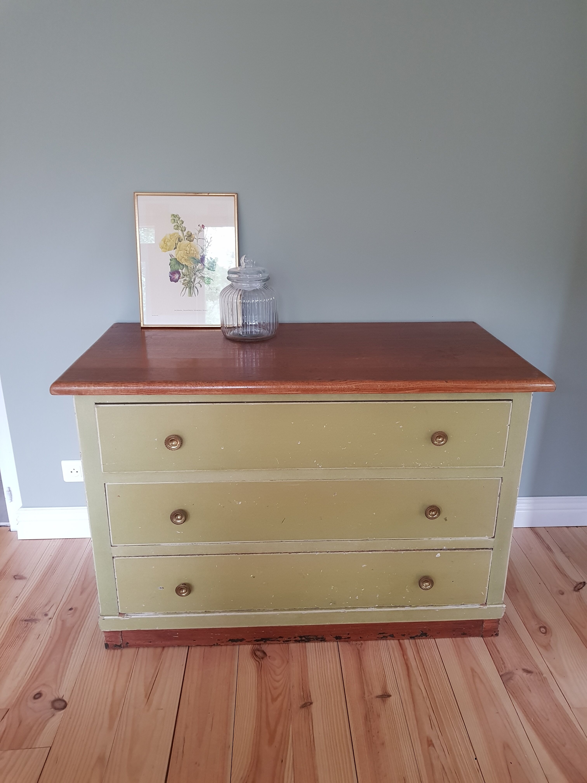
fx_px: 588
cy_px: 392
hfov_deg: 53.1
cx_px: 294
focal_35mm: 26
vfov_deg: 67.3
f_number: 1.7
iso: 200
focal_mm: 4.2
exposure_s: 1/11
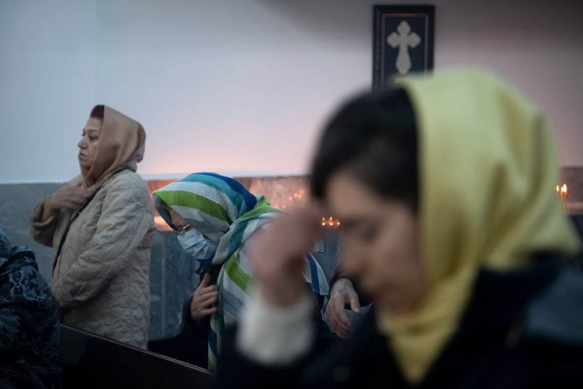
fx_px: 2203
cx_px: 292
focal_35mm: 136
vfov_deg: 10.1
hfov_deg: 15.1
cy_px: 194
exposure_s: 1/40
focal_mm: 90.6
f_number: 2.8
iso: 400
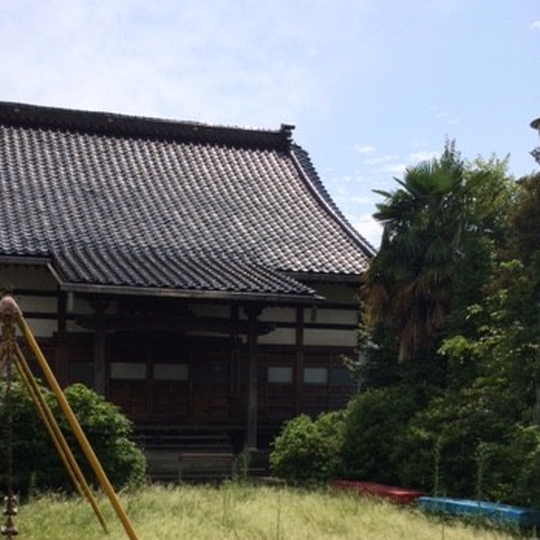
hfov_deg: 35.7
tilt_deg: -8.3
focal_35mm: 47
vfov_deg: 34.3
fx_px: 830
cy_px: 472
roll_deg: -2.1
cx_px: 178
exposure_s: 1/2933
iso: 32
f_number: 2.2
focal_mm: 4.15
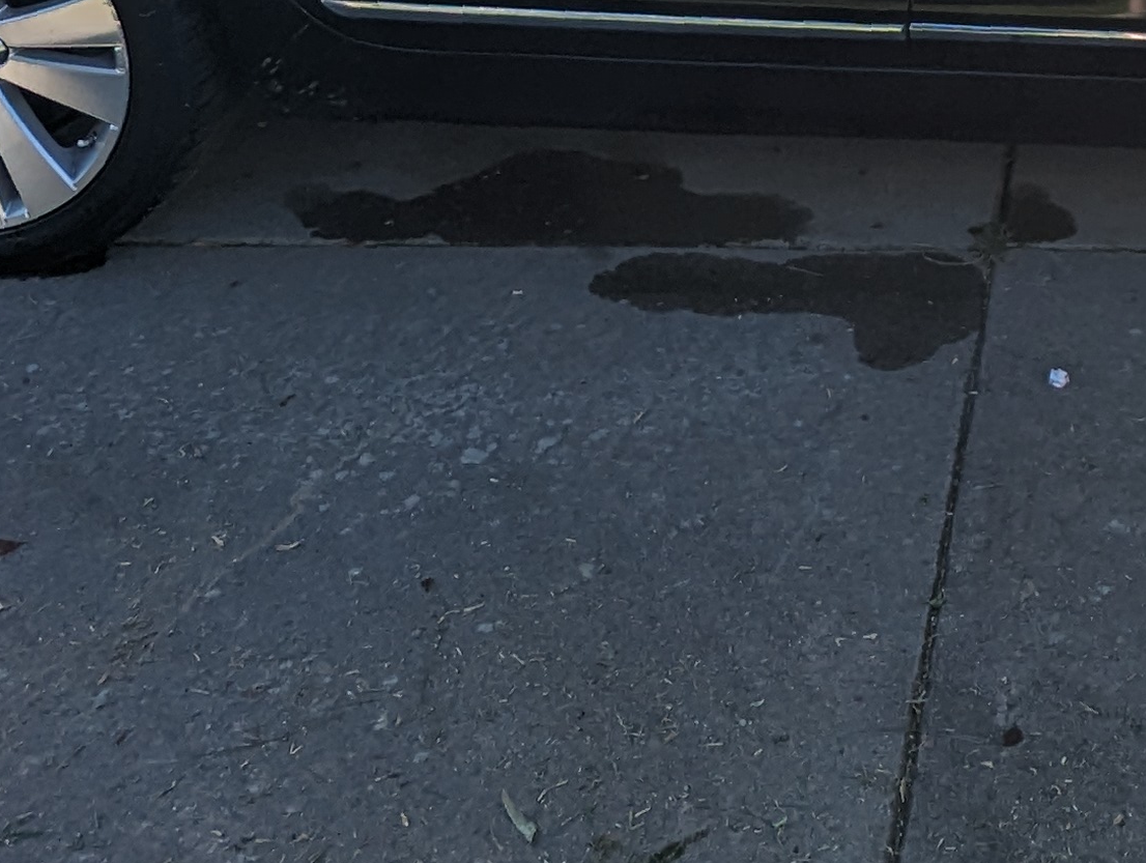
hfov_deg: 30.8
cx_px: 1091
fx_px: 1956
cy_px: -383
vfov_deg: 21.4
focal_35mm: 59
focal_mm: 2.35
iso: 47
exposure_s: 1/3096
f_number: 2.2
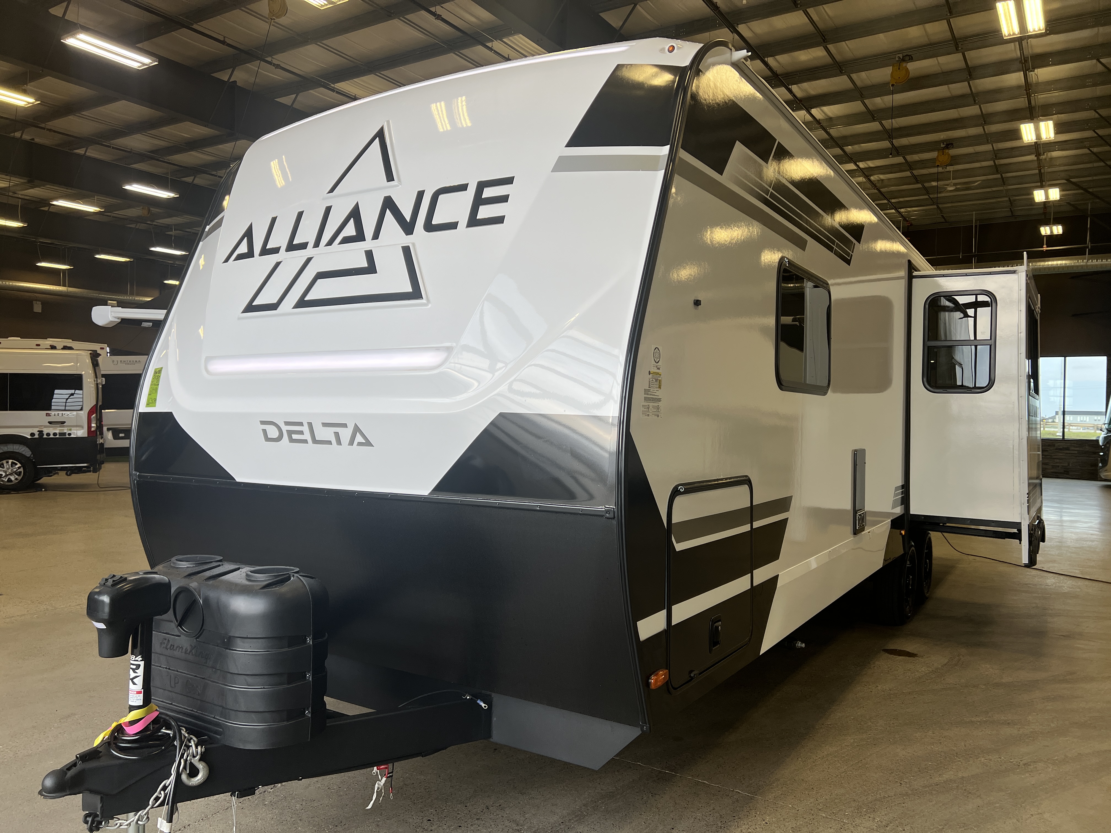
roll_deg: -1.3
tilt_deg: +0.3
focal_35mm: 26
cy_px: 416
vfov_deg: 53.1
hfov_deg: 67.3
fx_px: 834
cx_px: 556
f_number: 1.5
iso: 50
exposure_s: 1/316
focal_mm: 5.7
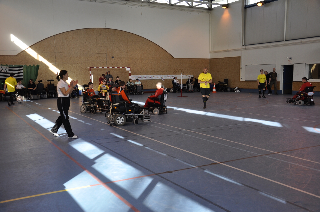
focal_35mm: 38
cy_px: 106
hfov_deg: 51.3
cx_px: 160
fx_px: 333
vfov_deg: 35.4
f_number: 5.6
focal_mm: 25
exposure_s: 1/125
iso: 400
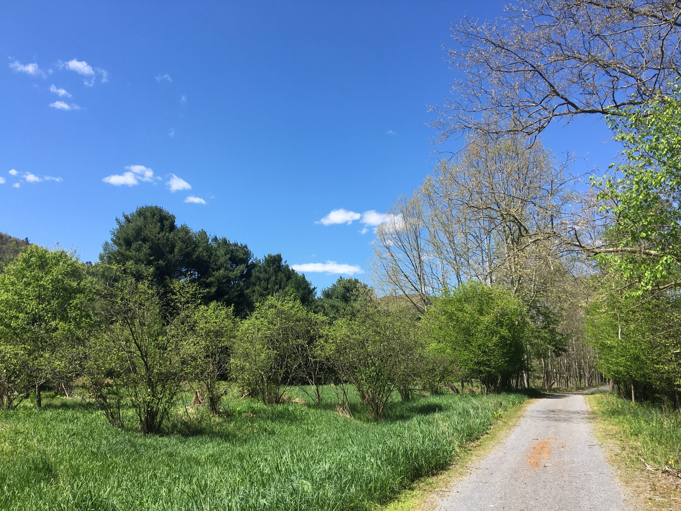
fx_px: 571
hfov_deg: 61.7
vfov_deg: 48.2
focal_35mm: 29
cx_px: 340
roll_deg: -1.9
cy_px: 256
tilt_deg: +12.5
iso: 25
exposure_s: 1/938
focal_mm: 4.15
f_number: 2.2
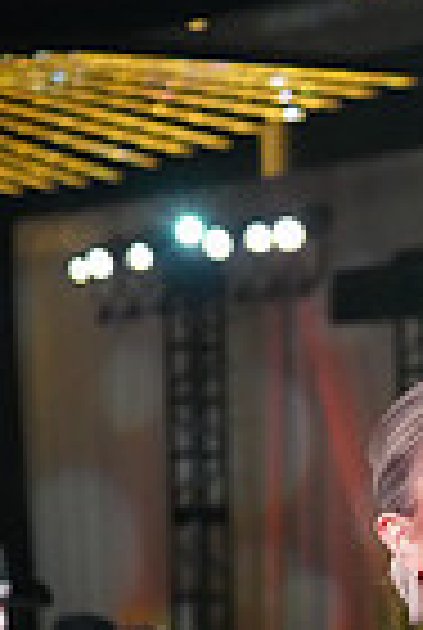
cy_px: 1170
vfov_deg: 6.9
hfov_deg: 4.8
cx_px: 605
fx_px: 5068
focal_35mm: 289
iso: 4000
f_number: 4
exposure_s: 1/400
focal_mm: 70
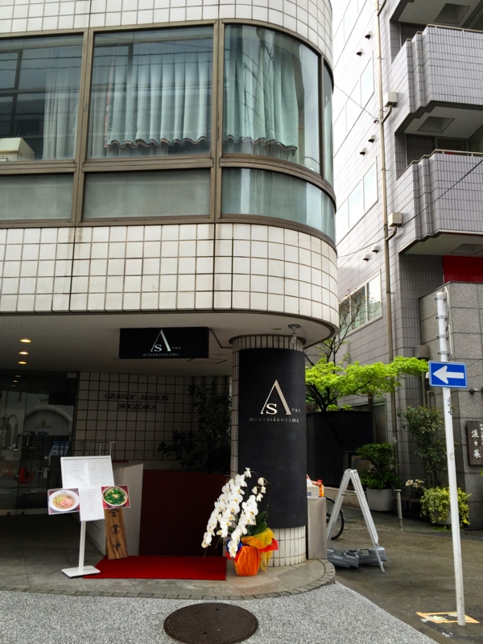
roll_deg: +0.6
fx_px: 540
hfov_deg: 48.2
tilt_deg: +12.5
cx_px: 242
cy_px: 322
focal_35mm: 29
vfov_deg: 61.7
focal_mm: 4.15
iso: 32
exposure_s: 1/271
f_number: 2.2
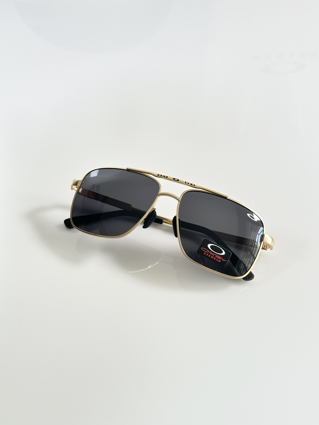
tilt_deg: -47.6
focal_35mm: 48
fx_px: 590
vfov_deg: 39.7
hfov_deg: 30.3
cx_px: 160
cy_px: 212
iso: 64
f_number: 1.78
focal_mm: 6.86
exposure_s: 1/100
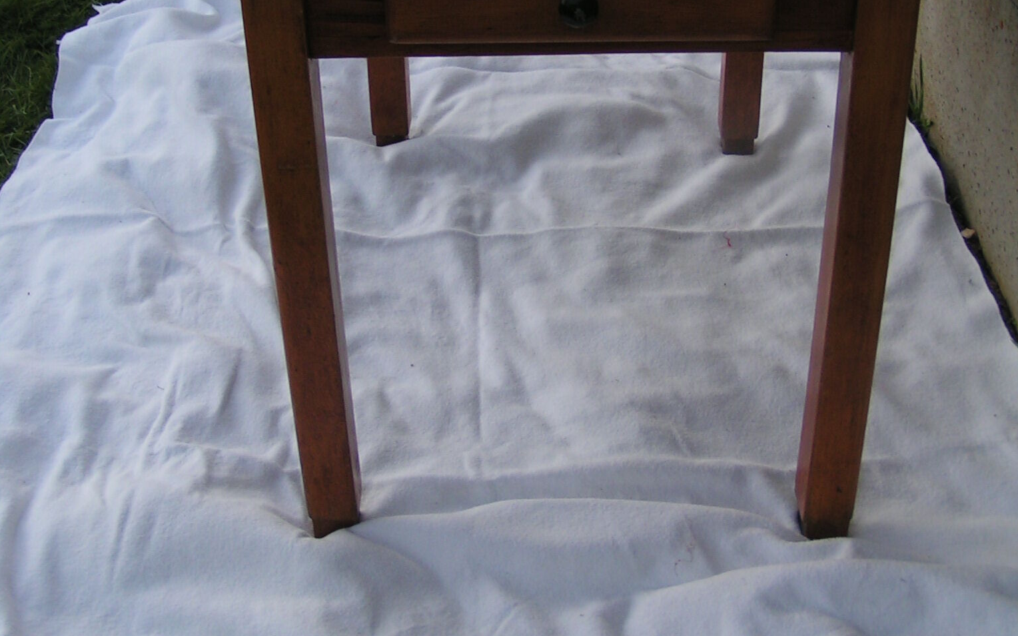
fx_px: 1498
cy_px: 200
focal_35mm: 54
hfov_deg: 37.5
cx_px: 510
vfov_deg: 23.8
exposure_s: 1/80
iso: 50
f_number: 3.5
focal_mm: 5.8
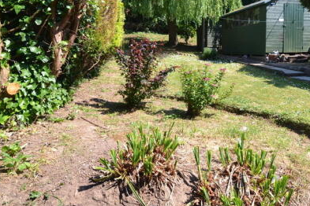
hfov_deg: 70.2
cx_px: 196
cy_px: 66
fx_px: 215
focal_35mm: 25
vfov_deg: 50.2
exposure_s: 1/160
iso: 100
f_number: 6.3
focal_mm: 10
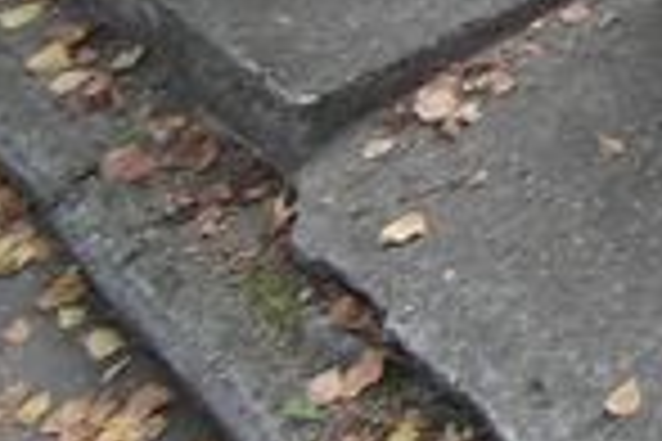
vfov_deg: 11.3
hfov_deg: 14.8
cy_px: -446
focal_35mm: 109
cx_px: 1392
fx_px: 2004
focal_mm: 5.2
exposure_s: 1/45
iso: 100
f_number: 2.5
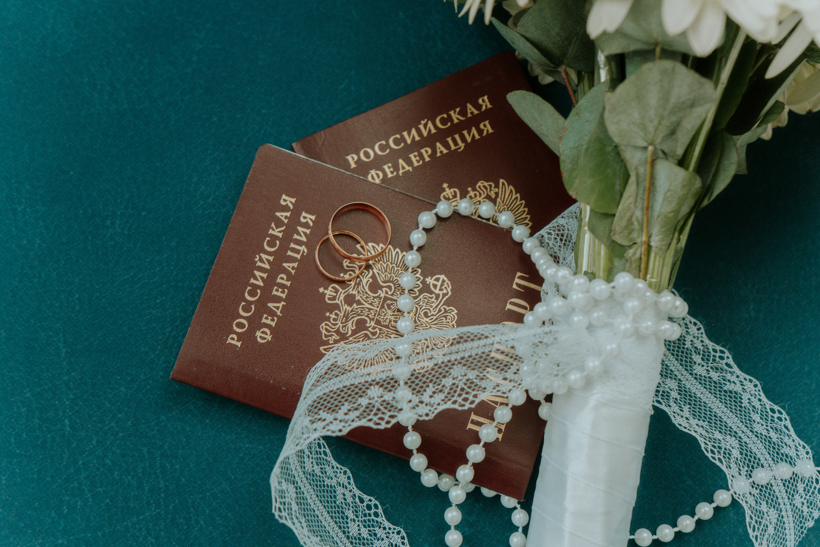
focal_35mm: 52
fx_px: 1182
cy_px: 274
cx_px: 410
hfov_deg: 38.3
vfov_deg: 26.1
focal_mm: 34
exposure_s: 1/50
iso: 400
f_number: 4
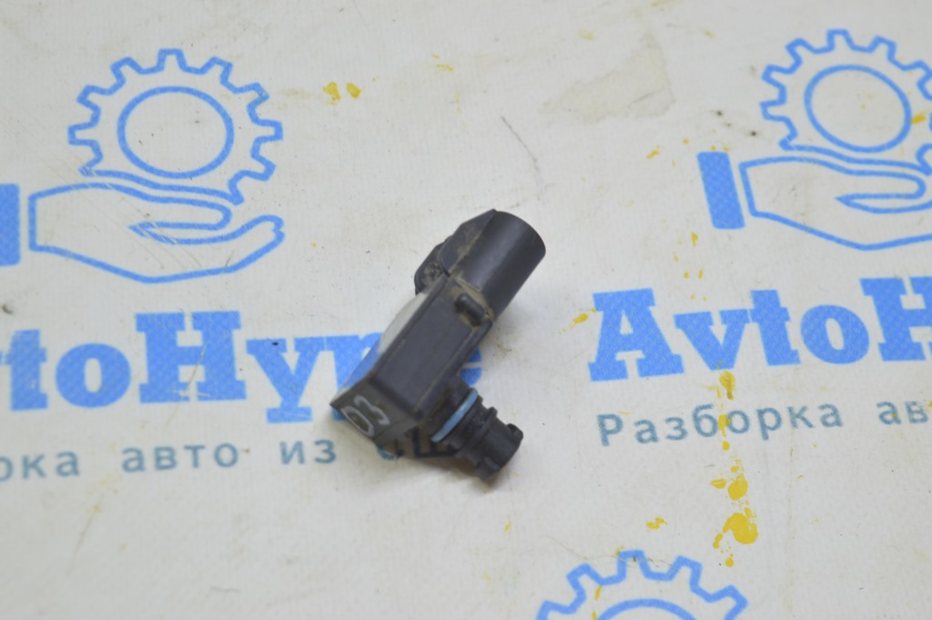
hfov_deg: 24.6
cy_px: 310
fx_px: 2134
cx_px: 466
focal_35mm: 82
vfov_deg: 16.5
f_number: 5.6
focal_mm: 55
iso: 400
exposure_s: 1/20
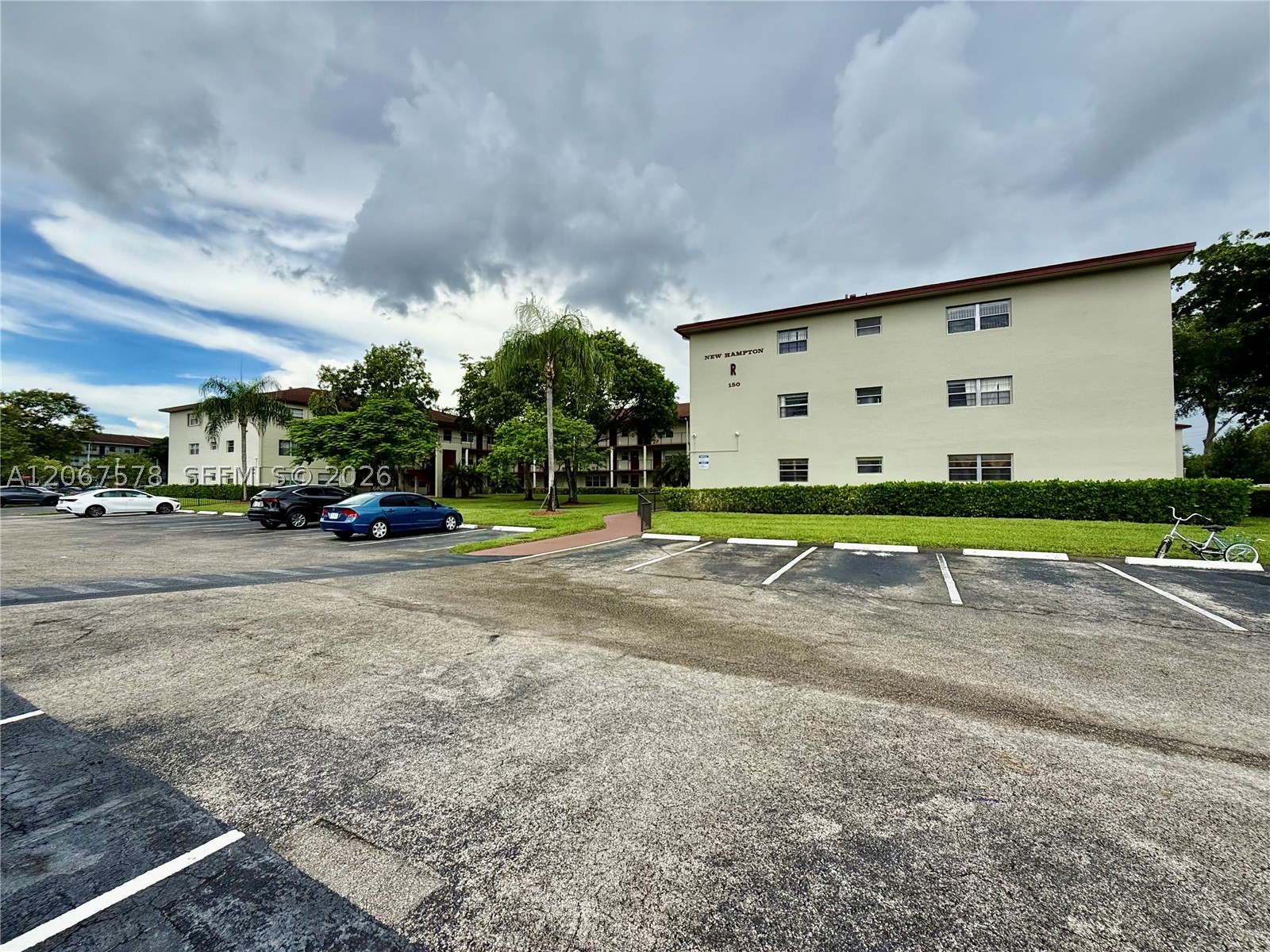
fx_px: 514
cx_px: 635
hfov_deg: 102.1
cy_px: 476
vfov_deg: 85.7
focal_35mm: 14
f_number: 2.2
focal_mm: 2.22
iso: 50
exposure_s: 1/1189
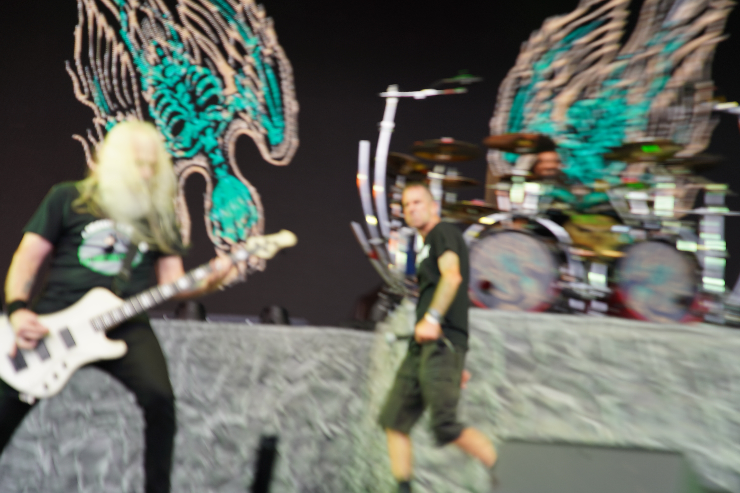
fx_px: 1315
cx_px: 370
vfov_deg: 21.2
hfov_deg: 31.4
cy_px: 246
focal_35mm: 64
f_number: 4
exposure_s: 1/30
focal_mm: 64
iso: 100
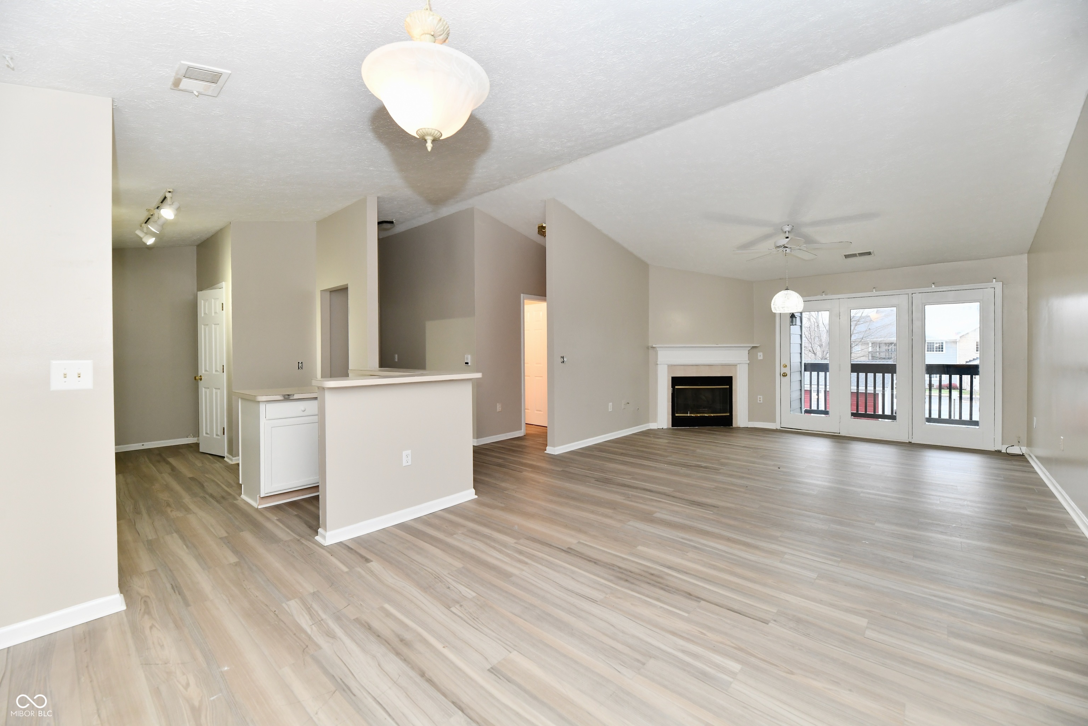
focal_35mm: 14
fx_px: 423
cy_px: 363
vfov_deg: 81.2
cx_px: 544
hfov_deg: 104.3
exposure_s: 1/60
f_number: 6.3
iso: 640
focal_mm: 14
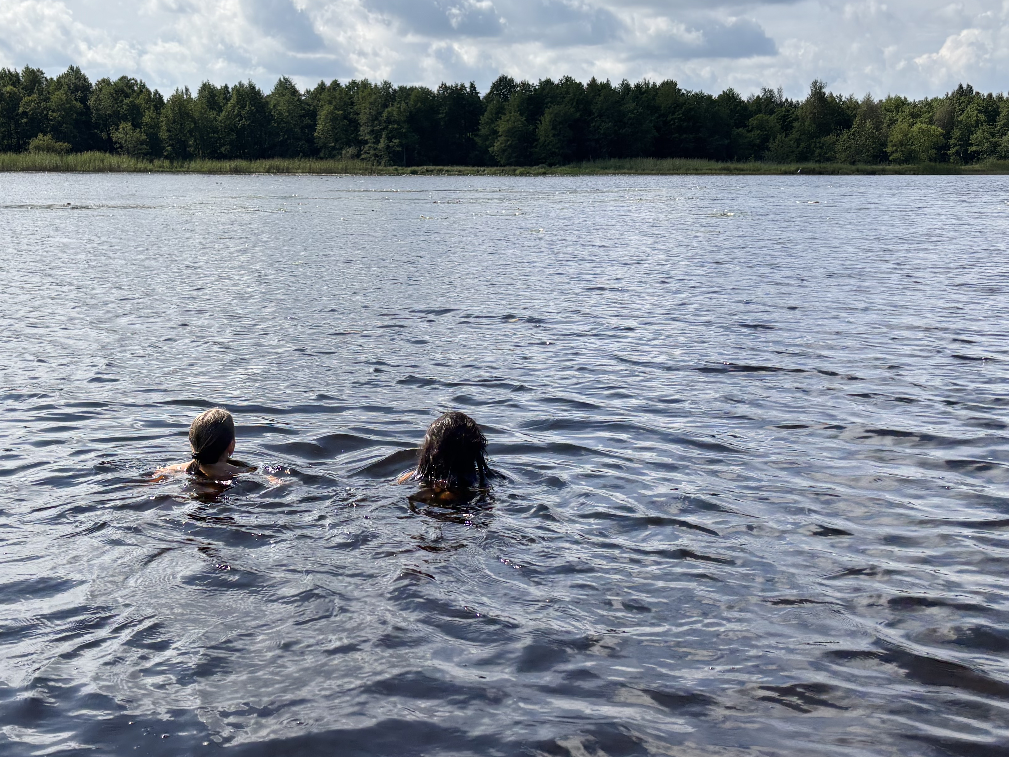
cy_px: 421
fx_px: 1341
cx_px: 371
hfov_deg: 40.9
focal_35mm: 46
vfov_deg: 31.5
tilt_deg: -10.7
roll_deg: -0.1
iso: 50
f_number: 1.6
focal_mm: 5.96
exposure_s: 1/4630
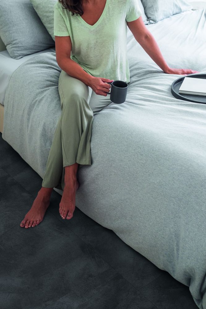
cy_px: 154
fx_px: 429
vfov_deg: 39.6
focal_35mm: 50
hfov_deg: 27.0
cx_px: 103
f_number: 5.6
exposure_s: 1/25
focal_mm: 50
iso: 2000
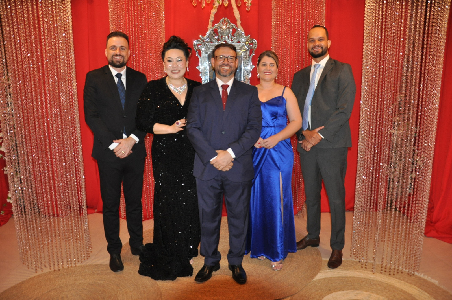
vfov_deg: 47.8
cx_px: 226
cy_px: 150
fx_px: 339
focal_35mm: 27
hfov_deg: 67.4
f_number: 4
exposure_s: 1/60
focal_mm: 18
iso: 800
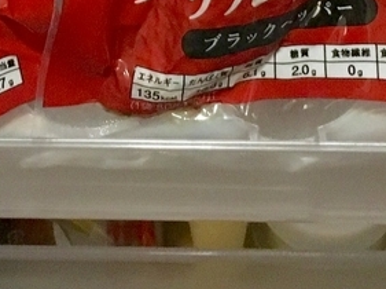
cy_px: -315
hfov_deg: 15.9
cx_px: 114
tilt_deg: -46.0
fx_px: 1381
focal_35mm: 124
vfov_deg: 10.8
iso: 200
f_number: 2.2
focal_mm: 4.15
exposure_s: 1/20
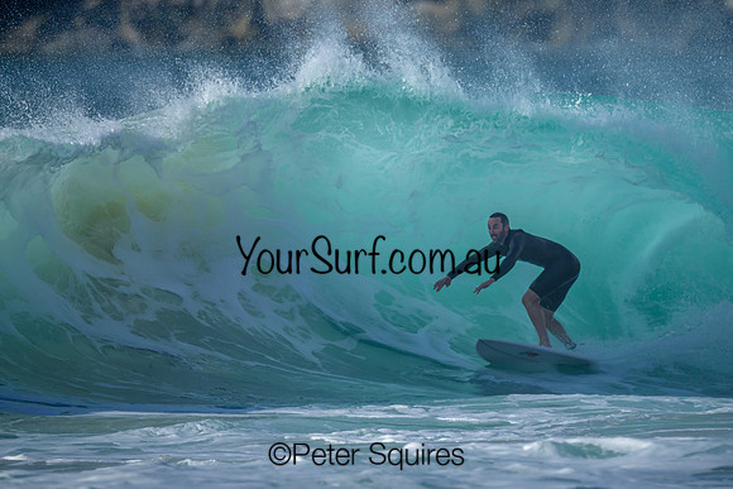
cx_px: 427
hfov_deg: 2.0
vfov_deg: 1.3
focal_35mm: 1031
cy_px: 248
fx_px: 20989
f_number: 6.3
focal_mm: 800
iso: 560
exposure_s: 1/4000
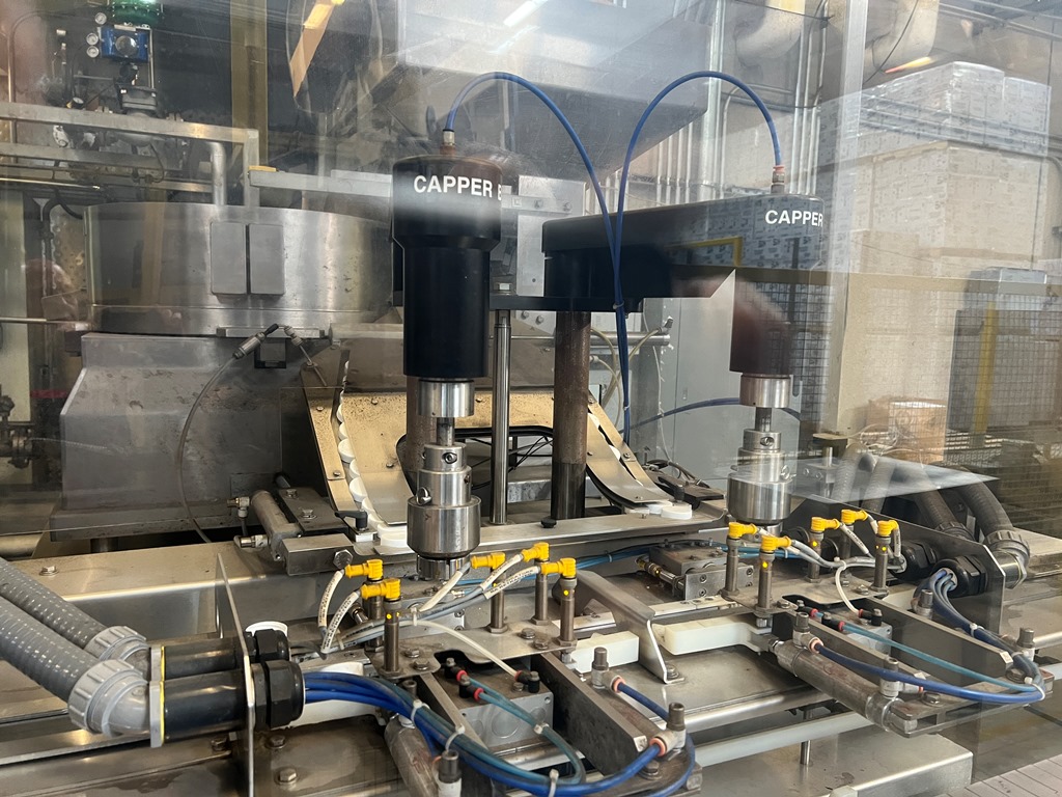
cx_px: 531
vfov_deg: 53.1
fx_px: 798
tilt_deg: -7.7
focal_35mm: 26
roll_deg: -1.8
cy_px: 398
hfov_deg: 67.3
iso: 320
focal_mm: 5.7
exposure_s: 1/60
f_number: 1.5
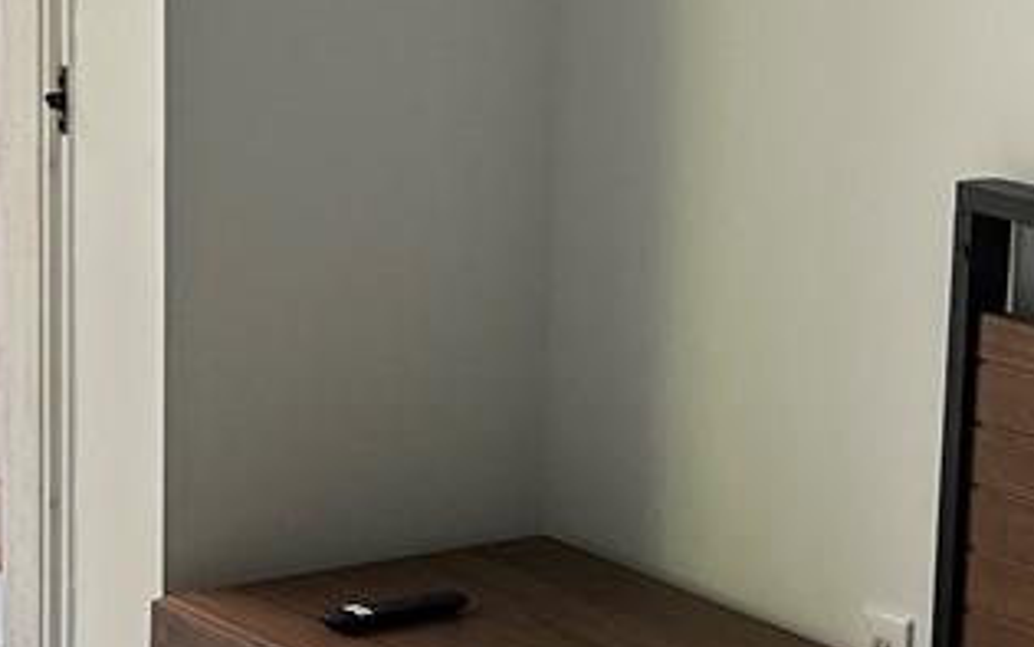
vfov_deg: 9.4
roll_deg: -2.2
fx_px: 3946
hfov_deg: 14.8
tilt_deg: -10.4
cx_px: 850
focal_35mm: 140
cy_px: 220
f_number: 1.6
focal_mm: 5.1
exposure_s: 1/122
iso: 100
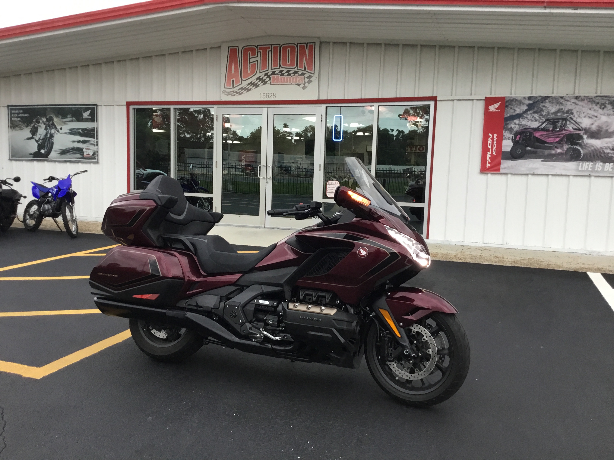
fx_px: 550
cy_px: 230
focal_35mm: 31
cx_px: 307
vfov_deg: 45.4
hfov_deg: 58.4
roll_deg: -1.8
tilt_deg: -5.7
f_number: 2.4
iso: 64
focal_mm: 3.3
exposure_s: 1/30
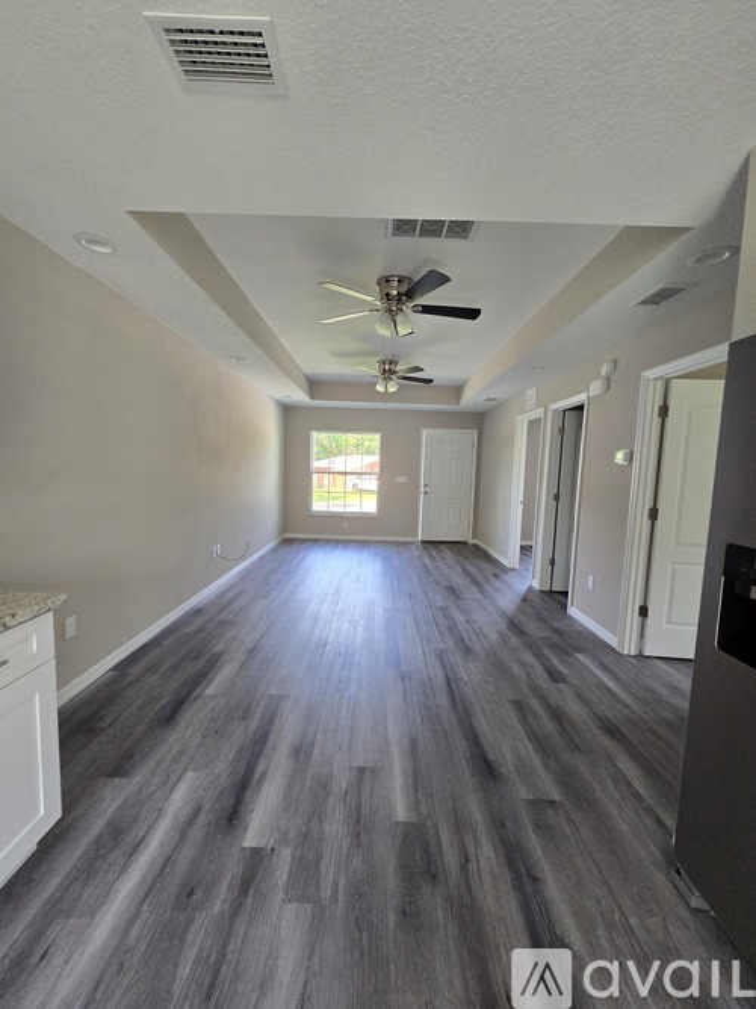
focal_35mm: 13
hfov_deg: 89.9
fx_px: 379
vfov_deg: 106.2
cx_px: 378
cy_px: 504
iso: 200
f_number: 2.2
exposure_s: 1/60
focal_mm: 2.2
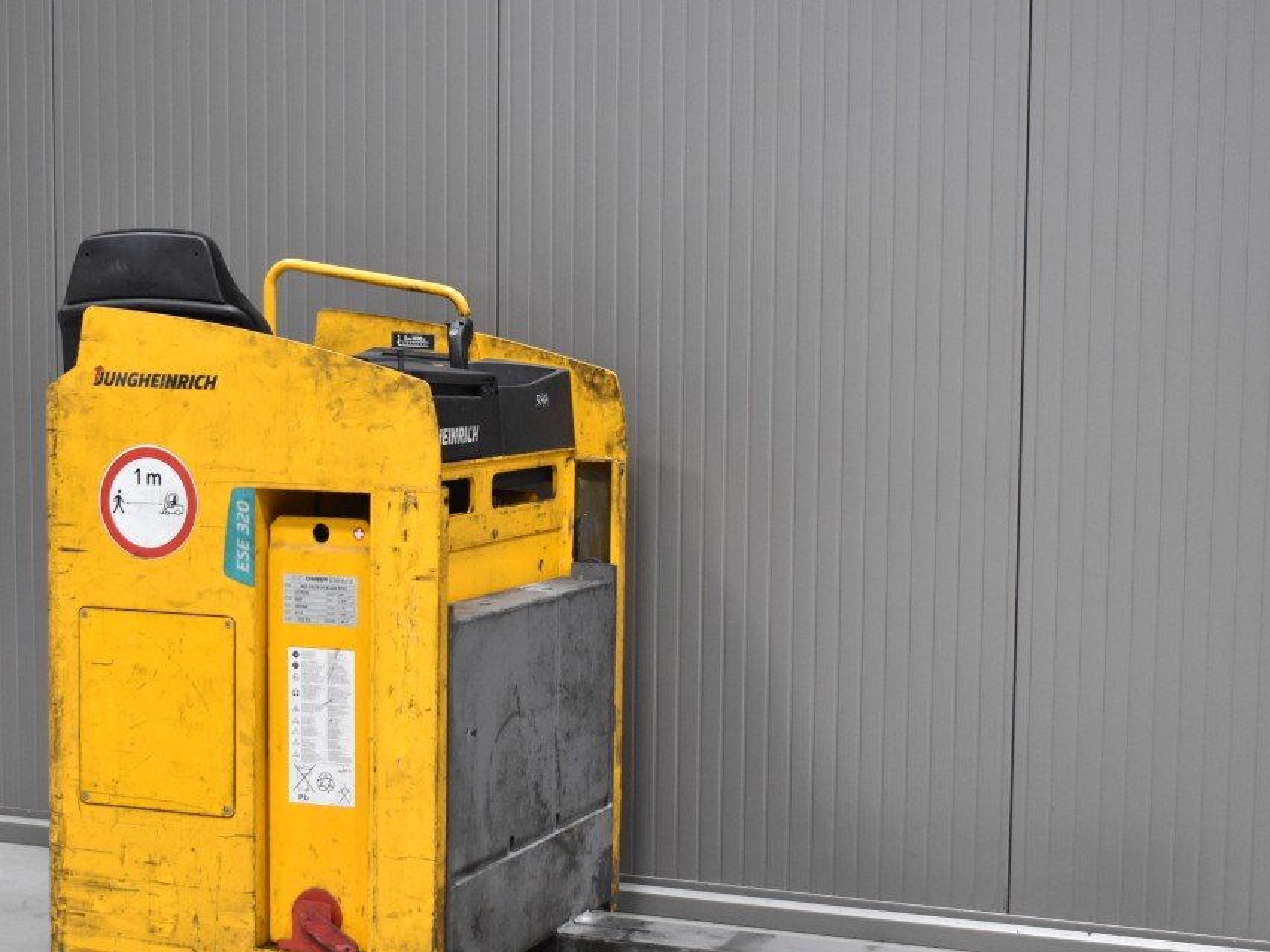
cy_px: 557
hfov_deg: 29.8
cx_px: 537
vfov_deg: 22.6
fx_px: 2385
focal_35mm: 65
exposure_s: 1/60
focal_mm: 32
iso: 1600
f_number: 4.5
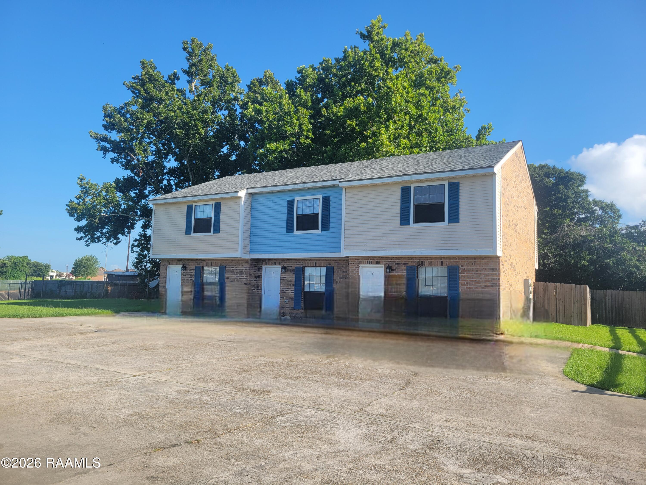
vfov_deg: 53.1
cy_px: 242
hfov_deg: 67.3
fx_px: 485
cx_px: 323
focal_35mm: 26
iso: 40
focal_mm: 5.4
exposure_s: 1/1429
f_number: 1.8
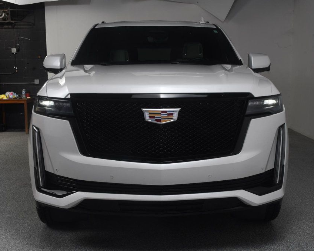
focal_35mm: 51
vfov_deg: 29.7
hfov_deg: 36.7
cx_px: 164
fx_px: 474
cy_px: 125
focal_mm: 30
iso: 100
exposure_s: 1/160
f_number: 14
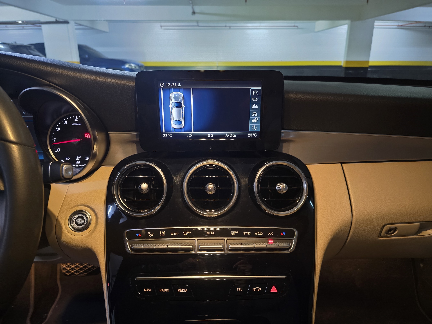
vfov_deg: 58.9
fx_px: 287
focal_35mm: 23
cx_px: 216
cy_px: 162
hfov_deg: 73.9
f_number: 1.7
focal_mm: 6.3
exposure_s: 1/20
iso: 1250
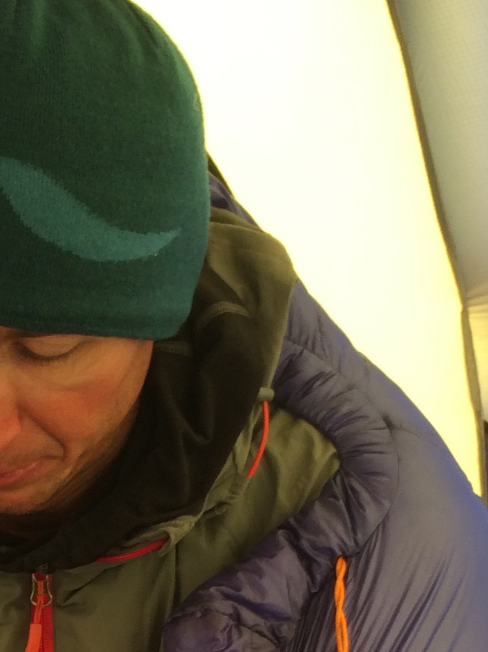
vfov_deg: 19.8
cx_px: 27
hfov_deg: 15.7
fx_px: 1749
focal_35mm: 93
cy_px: 792
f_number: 2.2
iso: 40
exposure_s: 1/120
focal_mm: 4.15
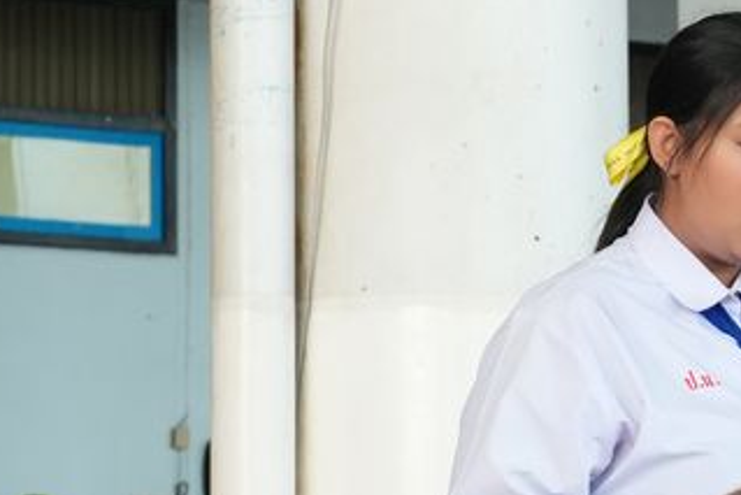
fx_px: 5716
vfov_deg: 5.0
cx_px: 829
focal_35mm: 278
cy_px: 208
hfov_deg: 7.4
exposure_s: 1/250
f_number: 5.6
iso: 1600
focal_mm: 59
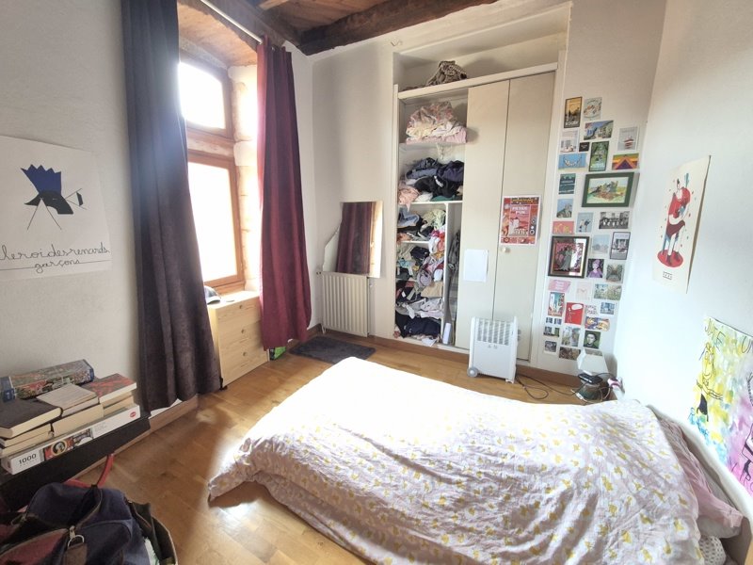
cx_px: 376
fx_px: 283
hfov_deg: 106.2
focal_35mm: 13
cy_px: 282
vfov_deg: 89.9
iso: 640
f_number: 2.2
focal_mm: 2.2
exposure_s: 1/50
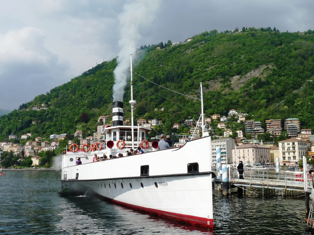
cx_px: 157
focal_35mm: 39
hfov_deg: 47.9
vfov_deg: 36.8
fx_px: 354
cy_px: 118
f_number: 7.1
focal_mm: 4.8
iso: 100
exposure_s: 1/400
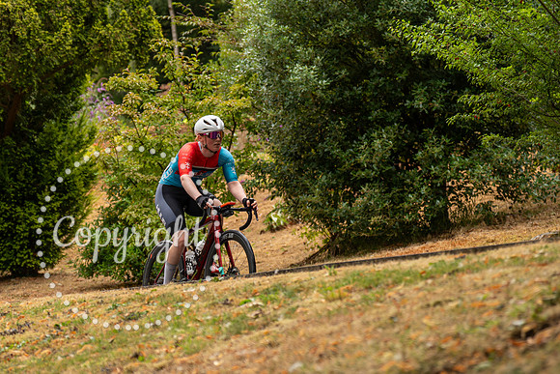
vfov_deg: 11.4
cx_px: 223
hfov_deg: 17.1
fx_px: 1864
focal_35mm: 120
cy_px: 183
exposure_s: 1/800
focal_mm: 70
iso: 640
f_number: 2.8
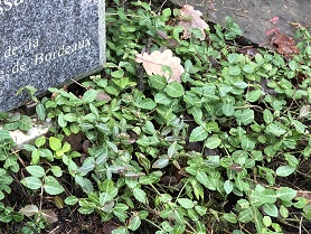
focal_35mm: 63
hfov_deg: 28.5
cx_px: -11
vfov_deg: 23.1
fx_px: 566
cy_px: 62
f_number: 1.8
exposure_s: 1/14
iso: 100
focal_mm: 3.99
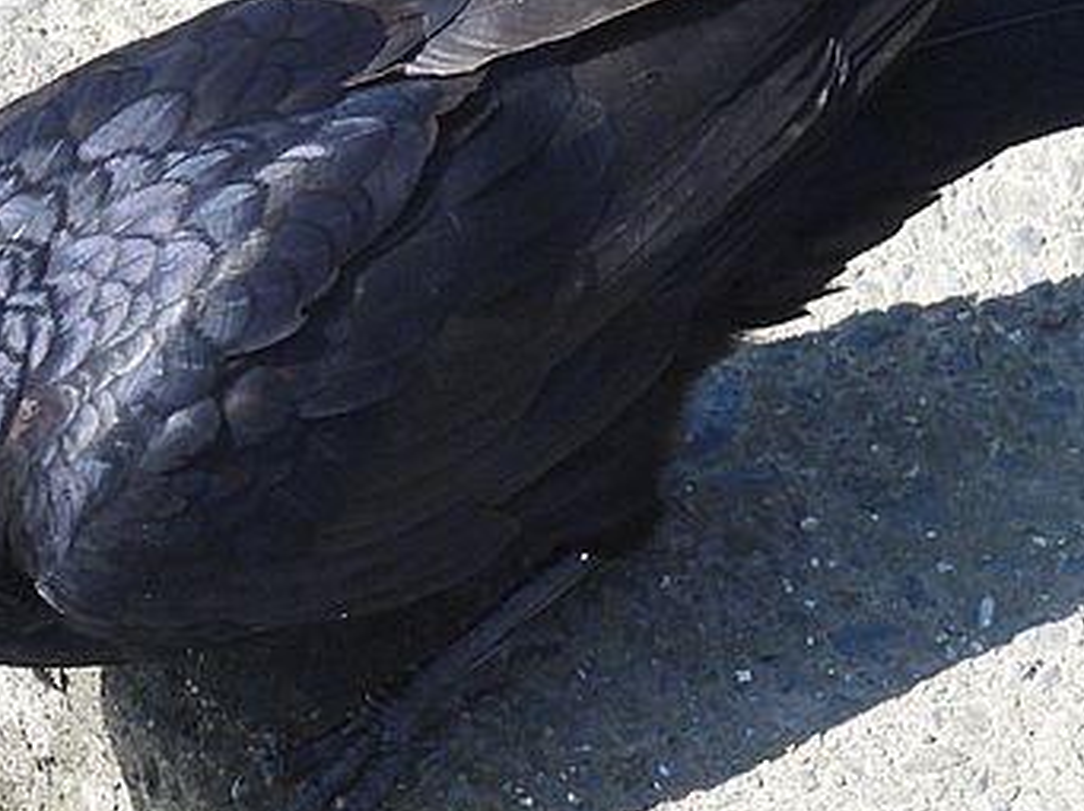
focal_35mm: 2349
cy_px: 407
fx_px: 73481
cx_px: 296
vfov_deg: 0.6
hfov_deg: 0.8
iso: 800
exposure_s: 1/1600
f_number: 5.6
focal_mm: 178
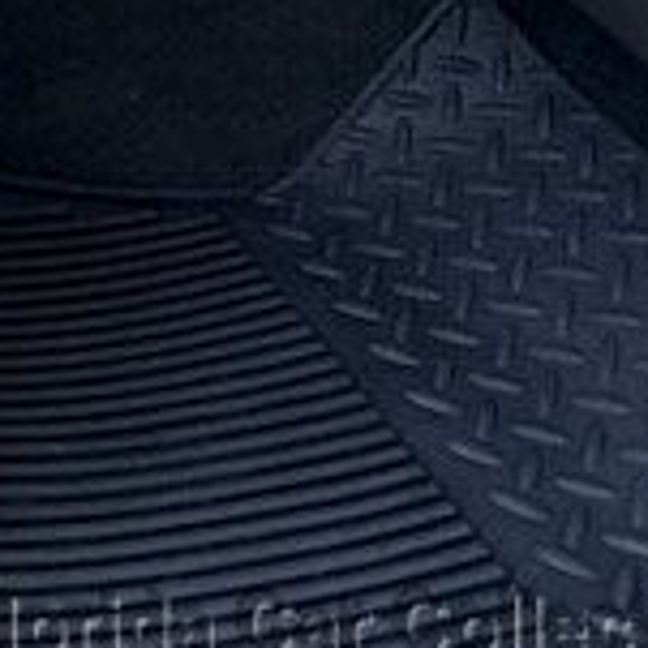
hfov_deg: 16.6
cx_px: -459
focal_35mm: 90
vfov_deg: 17.4
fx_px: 1906
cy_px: -318
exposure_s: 1/173
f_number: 1.78
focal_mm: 6.76
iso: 200
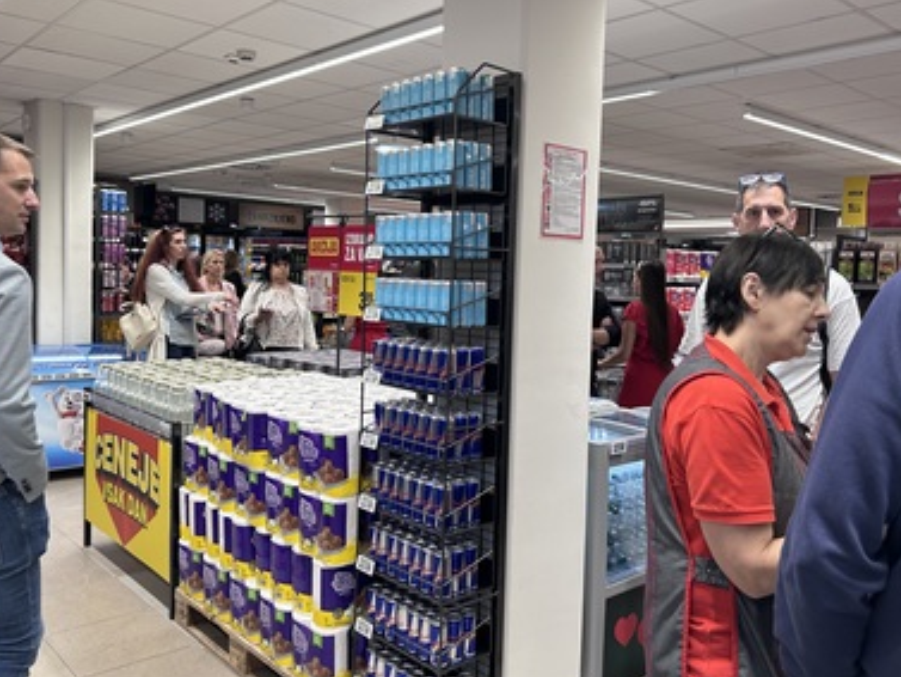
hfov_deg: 58.3
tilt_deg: -4.0
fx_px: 807
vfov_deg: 45.4
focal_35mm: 31
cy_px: 309
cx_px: 464
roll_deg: -2.2
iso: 50
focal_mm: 5.7
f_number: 1.5
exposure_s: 1/100
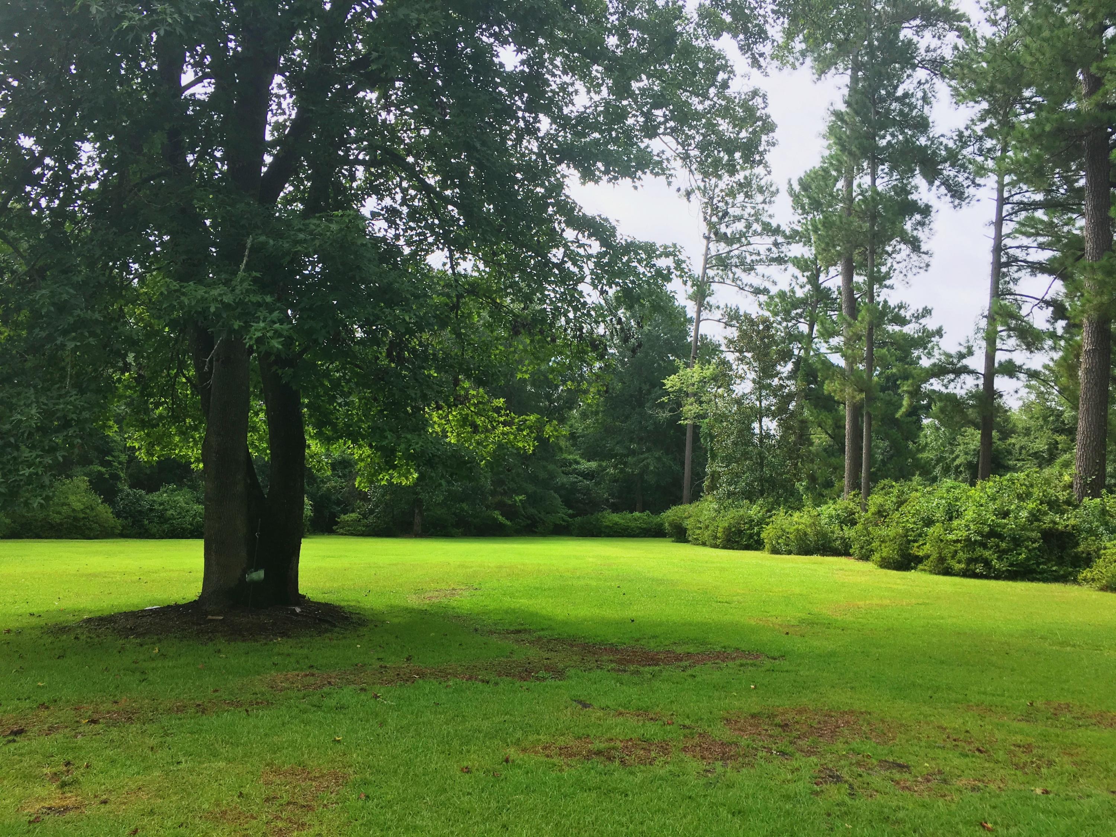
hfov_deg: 61.7
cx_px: 558
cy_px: 418
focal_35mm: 29
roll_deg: -1.0
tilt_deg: +2.7
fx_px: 935
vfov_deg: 48.2
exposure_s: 1/1115
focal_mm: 4.15
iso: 25
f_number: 2.2
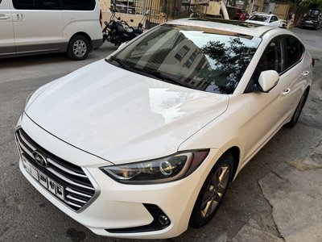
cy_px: 121
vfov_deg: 56.8
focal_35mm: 24
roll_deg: -6.2
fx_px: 223
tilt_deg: -21.7
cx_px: 161
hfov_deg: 71.6
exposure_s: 1/405
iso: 80
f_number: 1.78
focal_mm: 6.76
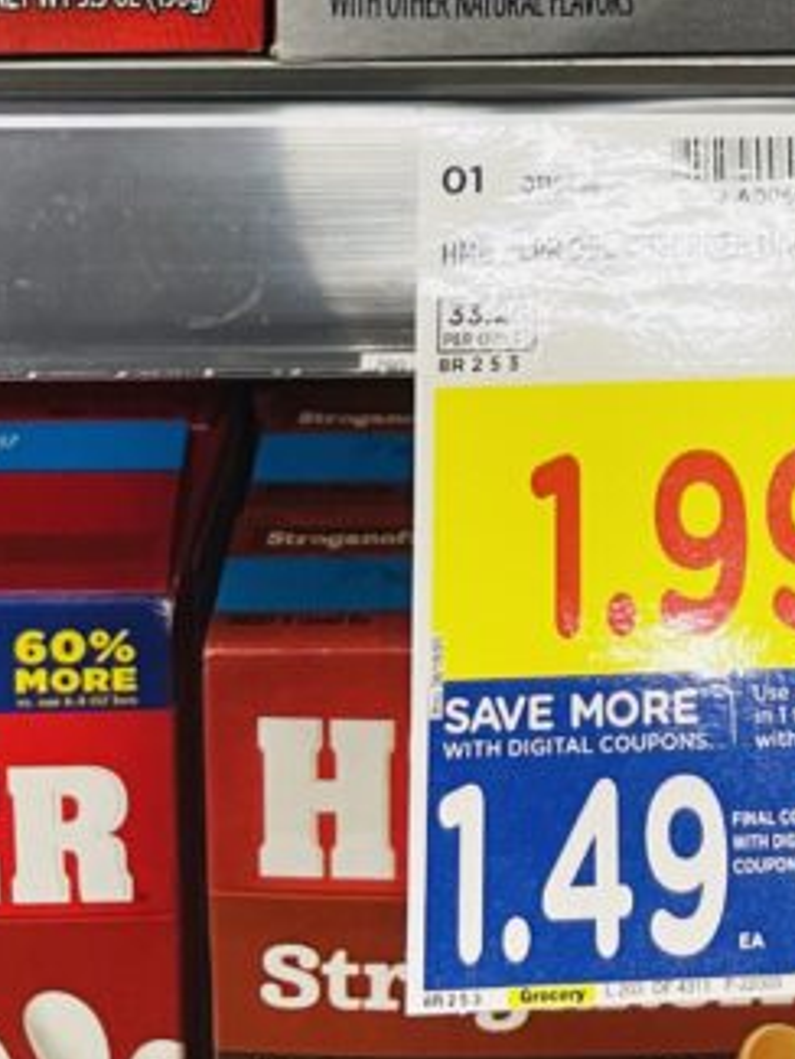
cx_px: 792
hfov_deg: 17.6
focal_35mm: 82
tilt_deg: -16.7
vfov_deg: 21.5
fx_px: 2509
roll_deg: -0.9
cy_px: -316
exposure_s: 1/44
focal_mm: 4.2
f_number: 1.6
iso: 100
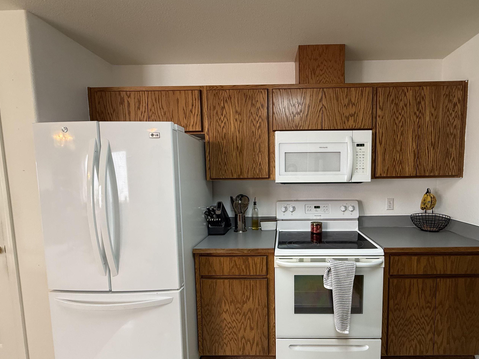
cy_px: 195
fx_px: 235
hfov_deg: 90.1
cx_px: 282
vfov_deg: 74.6
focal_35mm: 17
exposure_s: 1/60
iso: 200
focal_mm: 2.22
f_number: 2.2
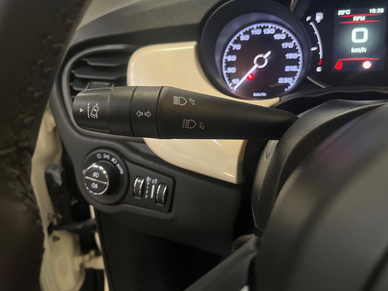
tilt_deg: -24.9
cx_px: 187
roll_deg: +5.7
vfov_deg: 48.2
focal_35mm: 29
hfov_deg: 61.6
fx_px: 325
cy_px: 135
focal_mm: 5.1
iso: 400
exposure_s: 1/50
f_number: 1.6
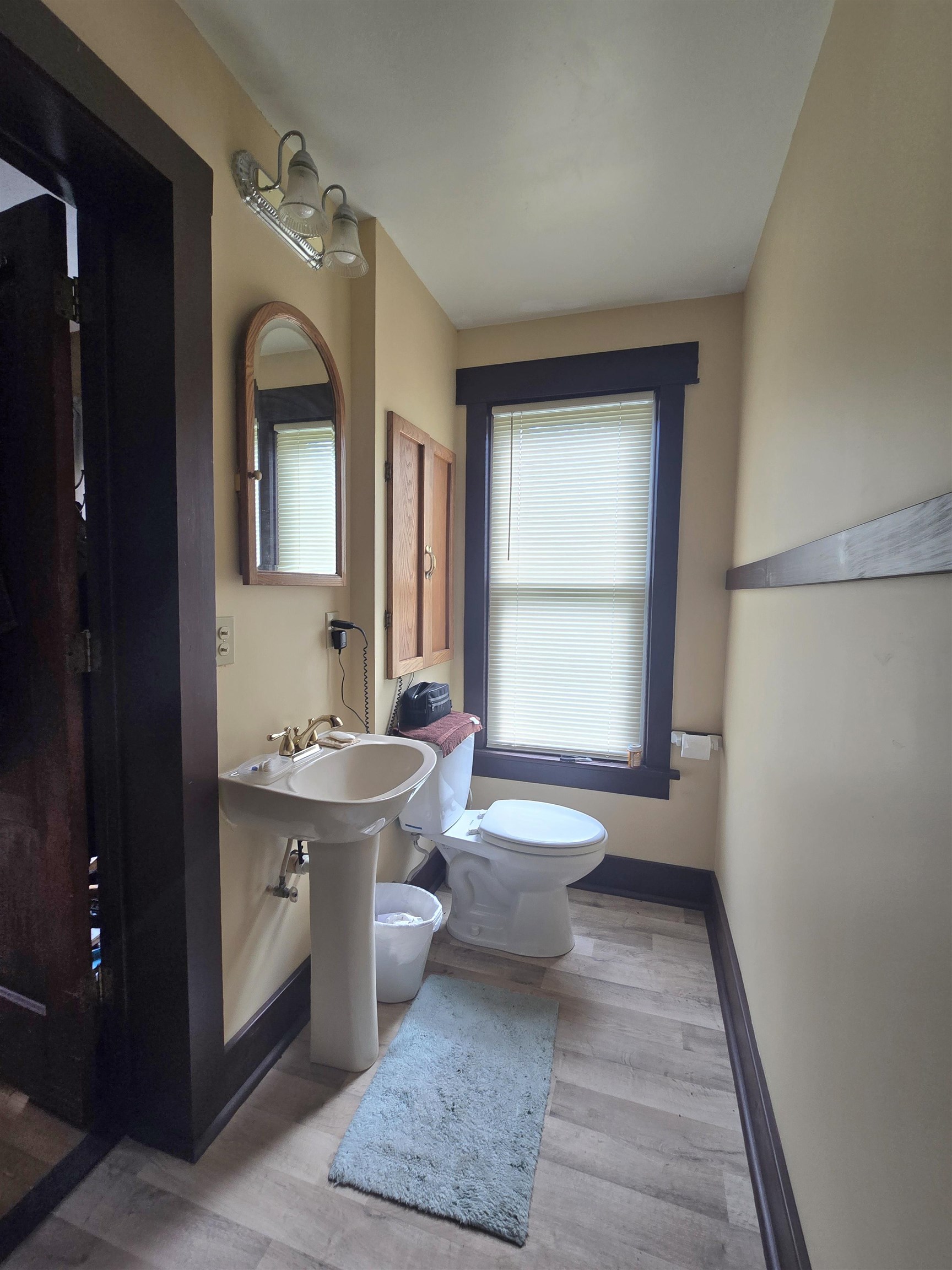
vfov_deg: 106.2
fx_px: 477
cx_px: 476
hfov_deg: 89.9
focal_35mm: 13
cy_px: 635
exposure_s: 1/60.2
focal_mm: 2.2
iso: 64
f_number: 2.2
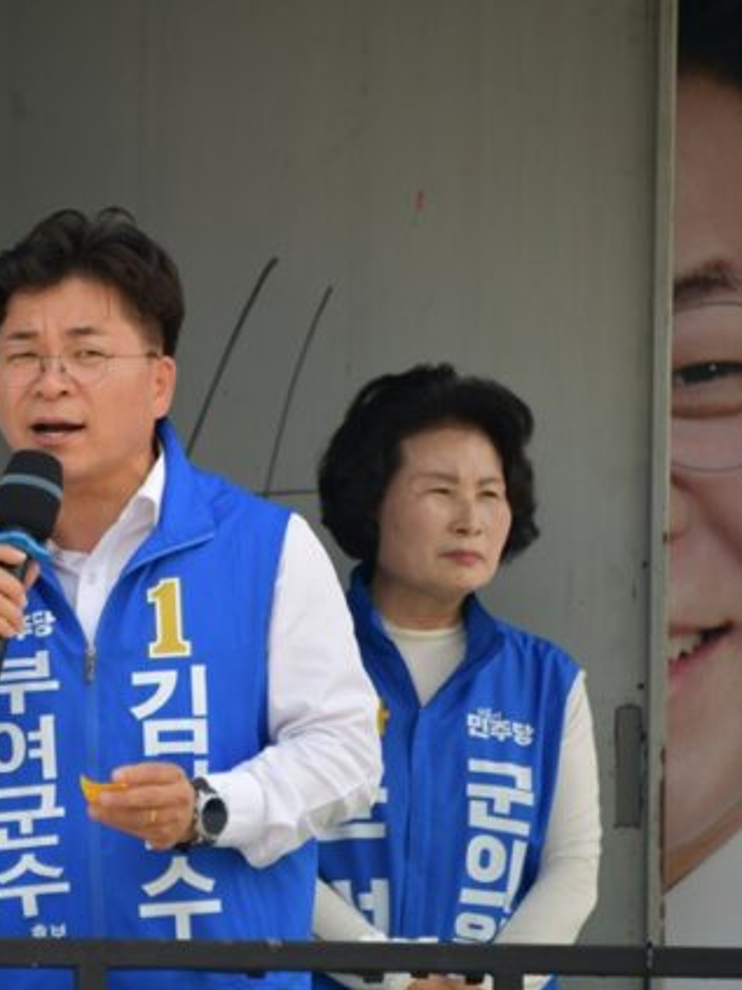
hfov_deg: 3.4
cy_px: 496
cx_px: 63
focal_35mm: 436
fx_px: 12467
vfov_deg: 4.5
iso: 160
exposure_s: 1/250
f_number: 5.6
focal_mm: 300
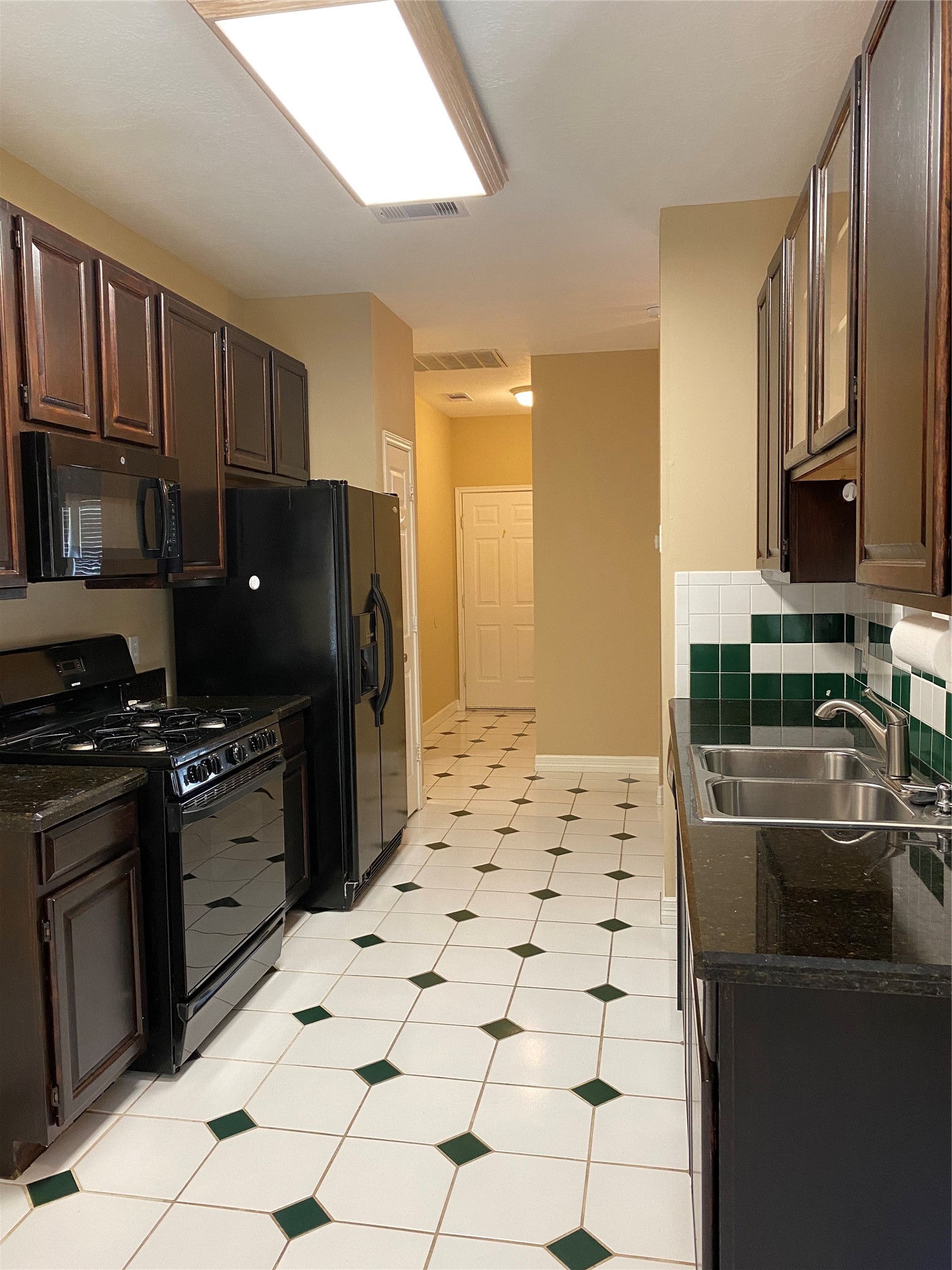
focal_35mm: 26
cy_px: 635
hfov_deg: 53.1
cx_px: 476
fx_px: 953
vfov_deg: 67.3
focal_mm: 4.25
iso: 125
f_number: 1.8
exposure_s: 1/60
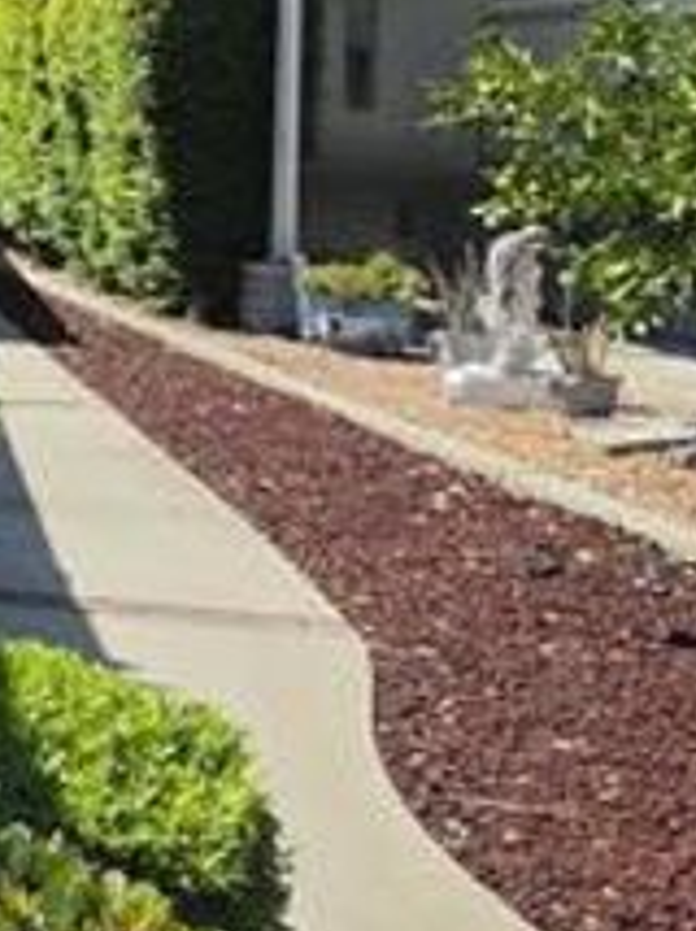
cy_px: 315
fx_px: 2230
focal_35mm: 83
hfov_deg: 11.4
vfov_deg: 23.5
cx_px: -1340
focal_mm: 2.2
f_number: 1.9
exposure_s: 1/2430
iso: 40
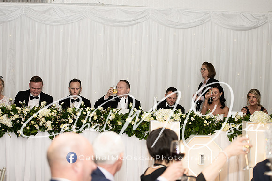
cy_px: 90
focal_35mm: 106
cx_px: 136
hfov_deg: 19.3
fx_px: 798
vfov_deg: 13.0
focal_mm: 102
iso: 400
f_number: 2.8
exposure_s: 1/160
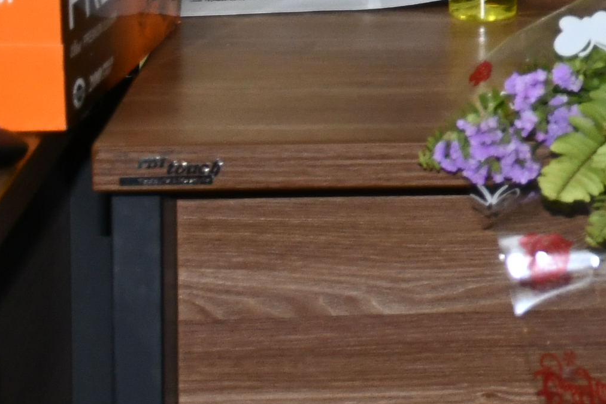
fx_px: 3333
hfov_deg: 9.7
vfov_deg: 6.8
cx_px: 1187
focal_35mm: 198
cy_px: -212
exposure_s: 1/60
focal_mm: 32
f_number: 4
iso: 1100
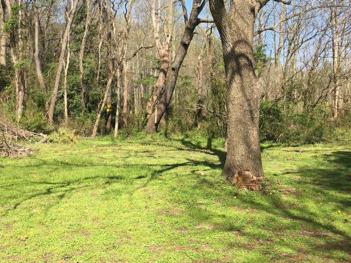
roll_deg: +0.4
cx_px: 132
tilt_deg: +2.6
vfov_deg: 35.6
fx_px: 406
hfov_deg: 46.4
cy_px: 89
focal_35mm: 40
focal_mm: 4.15
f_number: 2.2
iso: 25
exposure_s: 1/785
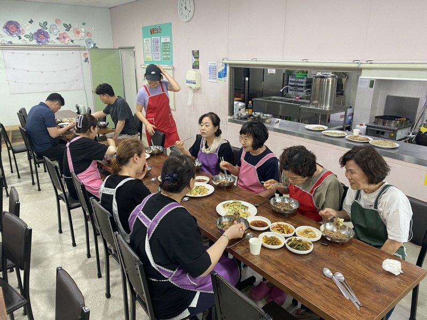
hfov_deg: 67.3
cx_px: 214
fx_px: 321
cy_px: 160
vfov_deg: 53.1
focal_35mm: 26
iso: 100
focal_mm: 4.25
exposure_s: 1/60
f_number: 1.8
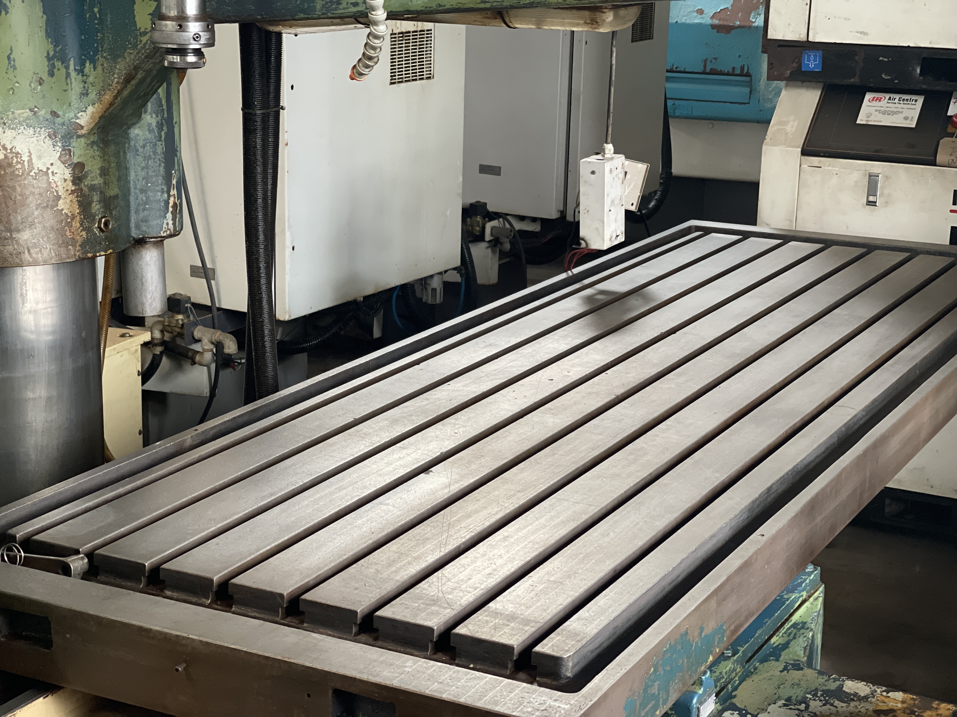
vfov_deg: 22.9
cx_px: 478
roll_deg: -1.4
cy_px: 358
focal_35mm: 64
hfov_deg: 30.3
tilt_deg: -14.4
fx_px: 1769
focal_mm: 7.5
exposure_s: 1/40
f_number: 2.2
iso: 250
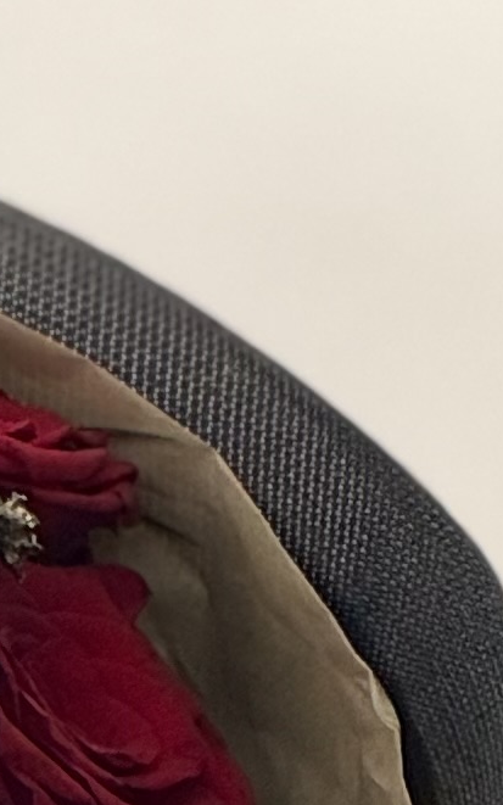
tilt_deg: -8.4
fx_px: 17024
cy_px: 1402
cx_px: -865
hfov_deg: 1.7
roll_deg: -1.3
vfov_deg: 2.7
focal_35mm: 776
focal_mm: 15.66
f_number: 2.8
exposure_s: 1/177
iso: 50
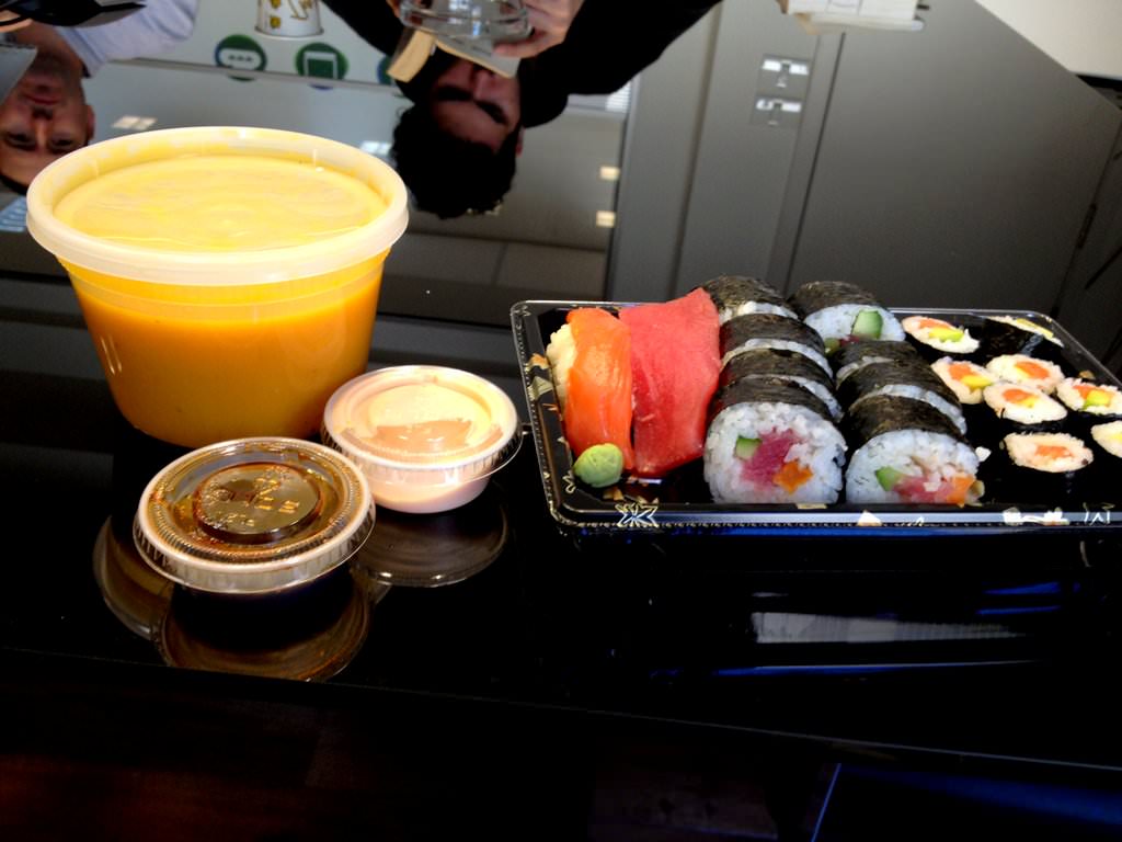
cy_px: 421
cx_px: 561
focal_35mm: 35
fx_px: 1134
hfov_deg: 52.6
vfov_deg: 40.7
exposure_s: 1/20
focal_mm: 4.28
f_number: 2.4
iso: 80
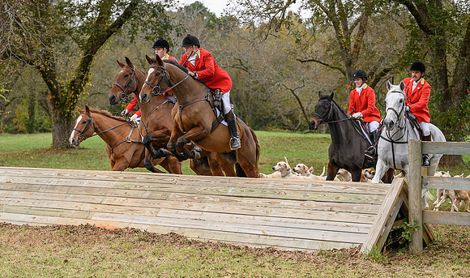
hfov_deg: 23.3
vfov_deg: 13.9
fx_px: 1140
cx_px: 237
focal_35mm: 90
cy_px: 169
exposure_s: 1/800
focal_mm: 70
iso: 640
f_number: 3.2
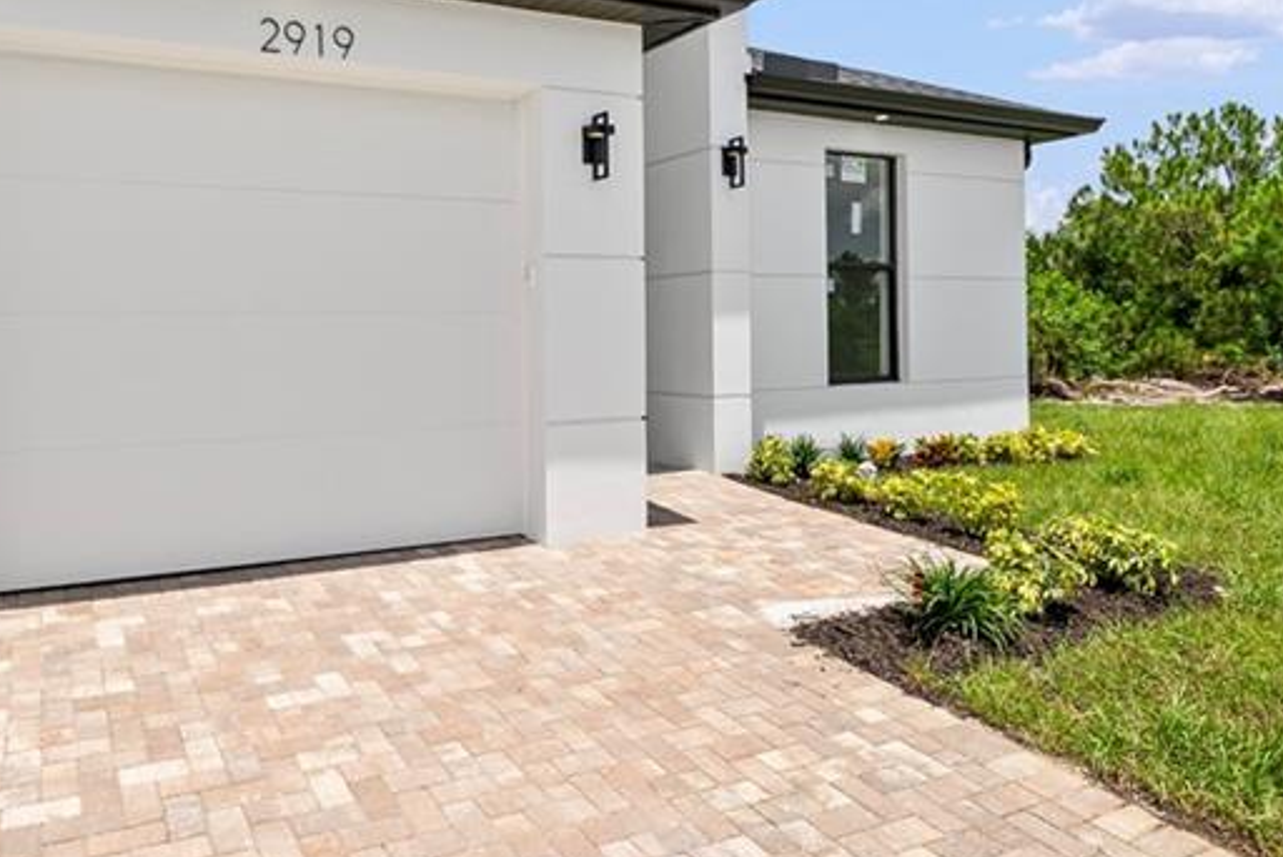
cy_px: 365
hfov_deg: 71.0
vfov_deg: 53.0
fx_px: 856
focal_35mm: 24
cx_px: 401
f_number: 9
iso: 200
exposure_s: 1/250
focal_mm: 12
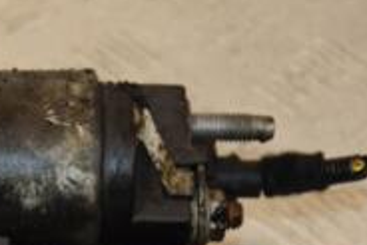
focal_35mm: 283
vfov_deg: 4.8
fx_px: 2887
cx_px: -70
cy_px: 323
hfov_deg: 7.2
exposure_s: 1/160
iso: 800
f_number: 5
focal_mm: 58
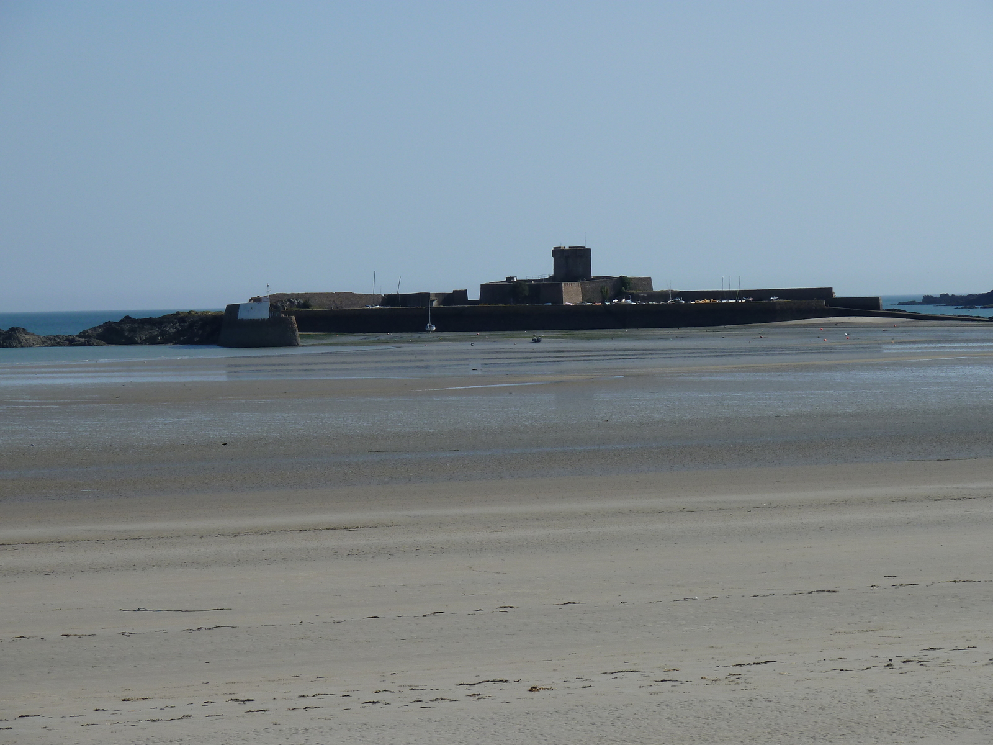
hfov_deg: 14.4
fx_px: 3930
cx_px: 496
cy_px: 372
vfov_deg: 10.8
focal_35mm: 137
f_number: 5.6
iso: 80
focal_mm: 22.5
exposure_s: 1/640
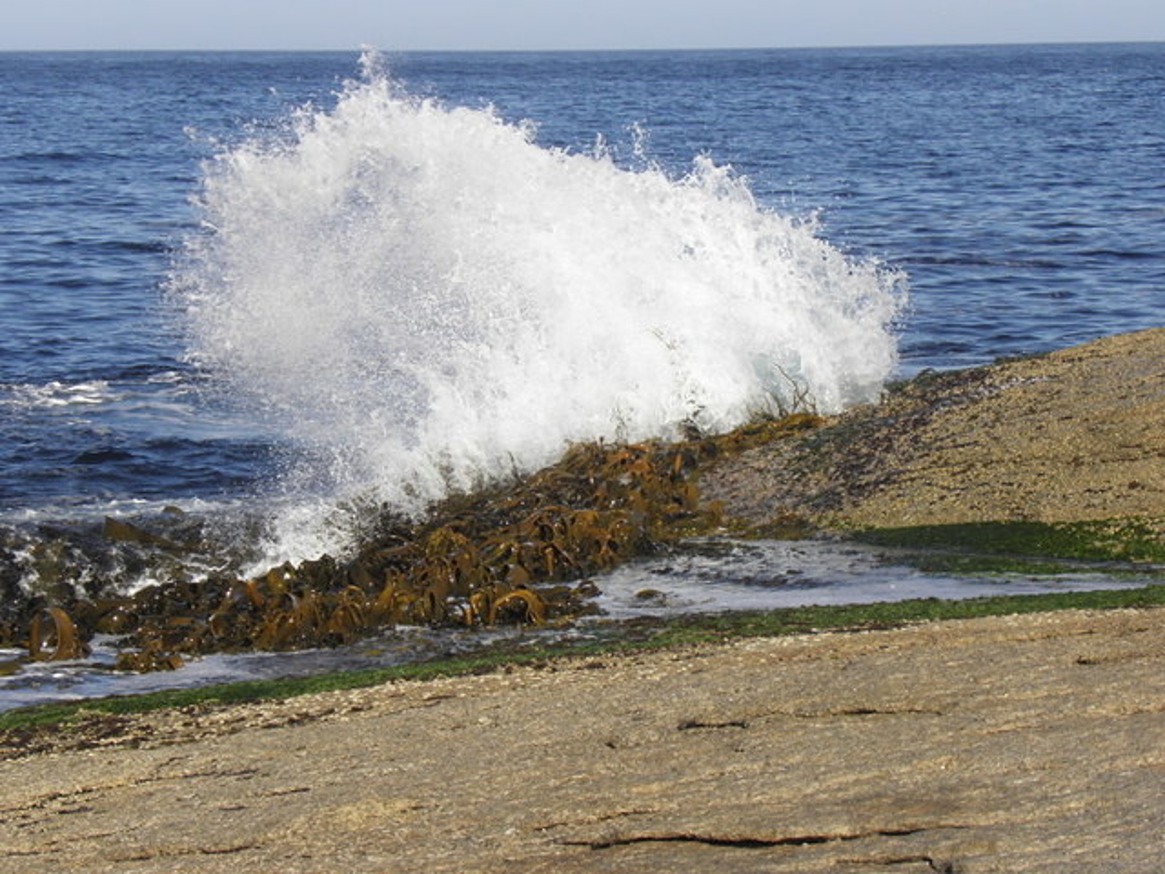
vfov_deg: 8.6
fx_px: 5789
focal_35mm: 172
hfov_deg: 11.5
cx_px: 582
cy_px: 437
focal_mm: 30.67
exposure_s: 1/500
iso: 100
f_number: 6.3
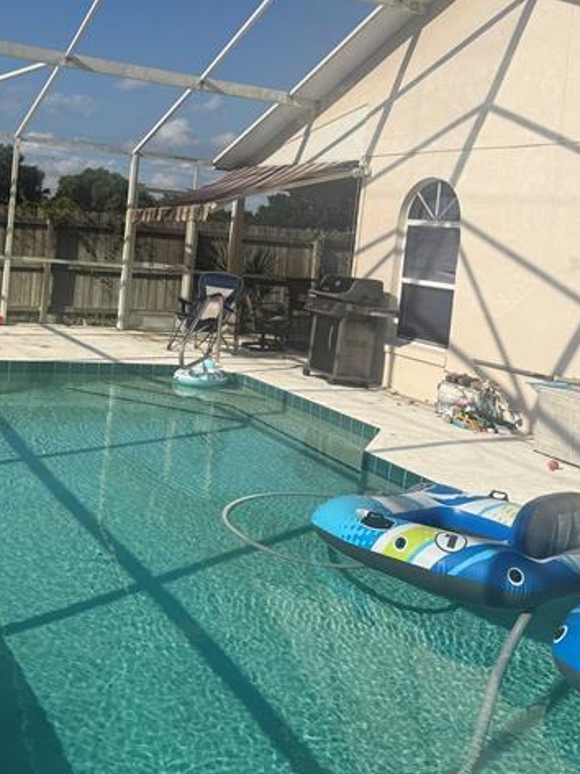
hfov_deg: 36.2
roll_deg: -6.4
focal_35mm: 39
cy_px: 263
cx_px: 172
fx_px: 872
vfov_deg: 47.2
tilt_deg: -1.9
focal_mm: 6.76
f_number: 1.78
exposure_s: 1/5714
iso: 80
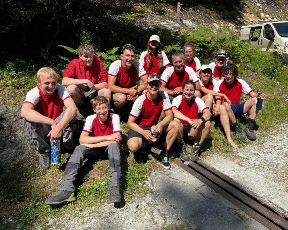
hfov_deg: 62.2
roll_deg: -0.5
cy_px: 112
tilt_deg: -10.3
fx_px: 239
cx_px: 144
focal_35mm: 28
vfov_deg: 51.5
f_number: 1.6
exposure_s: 1/2899
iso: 50
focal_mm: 5.1
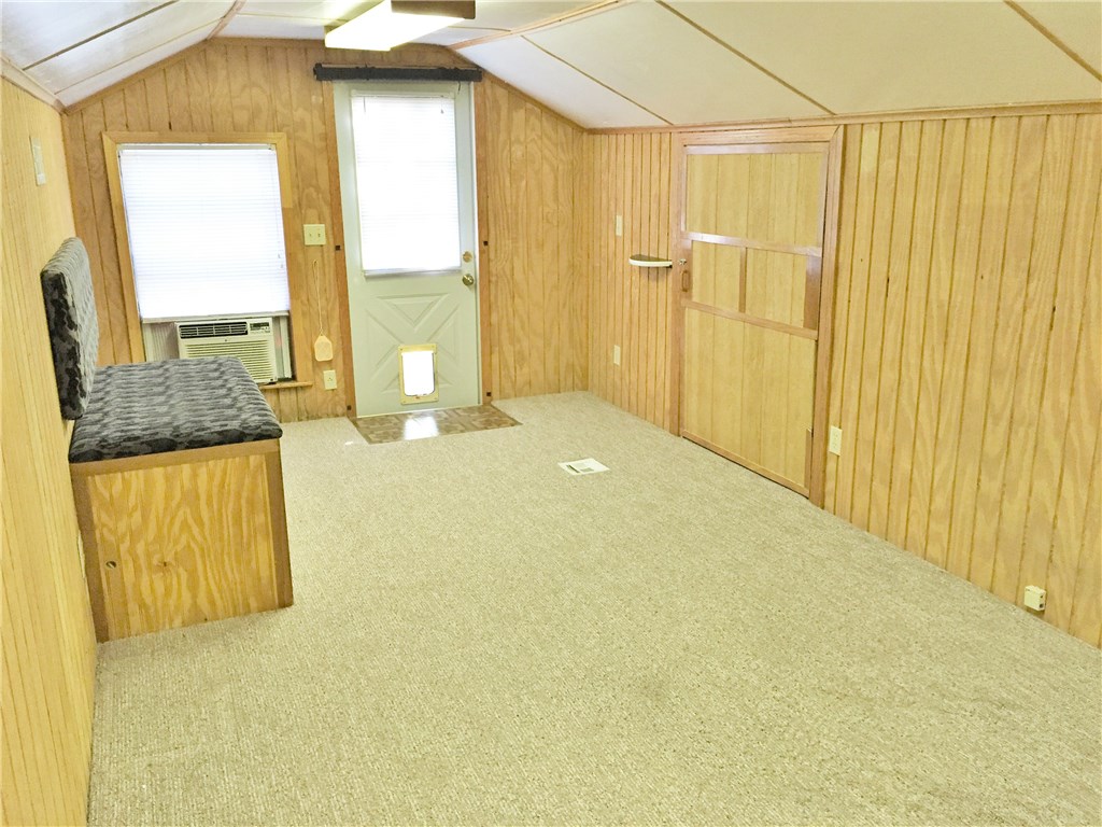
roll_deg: +0.7
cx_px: 551
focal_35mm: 29
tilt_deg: -15.3
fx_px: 923
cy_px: 414
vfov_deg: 48.2
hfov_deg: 61.7
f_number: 2.2
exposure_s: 1/30
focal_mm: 4.15
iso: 160
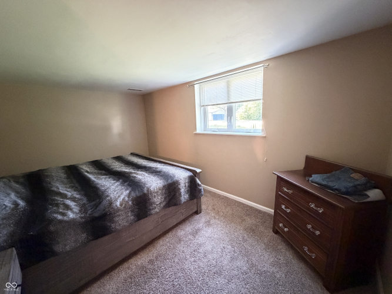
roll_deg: +2.5
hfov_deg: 102.1
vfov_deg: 85.7
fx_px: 159
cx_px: 196
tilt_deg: -10.3
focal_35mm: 14
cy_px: 147
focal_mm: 2.22
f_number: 2.2
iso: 1000
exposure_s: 1/60
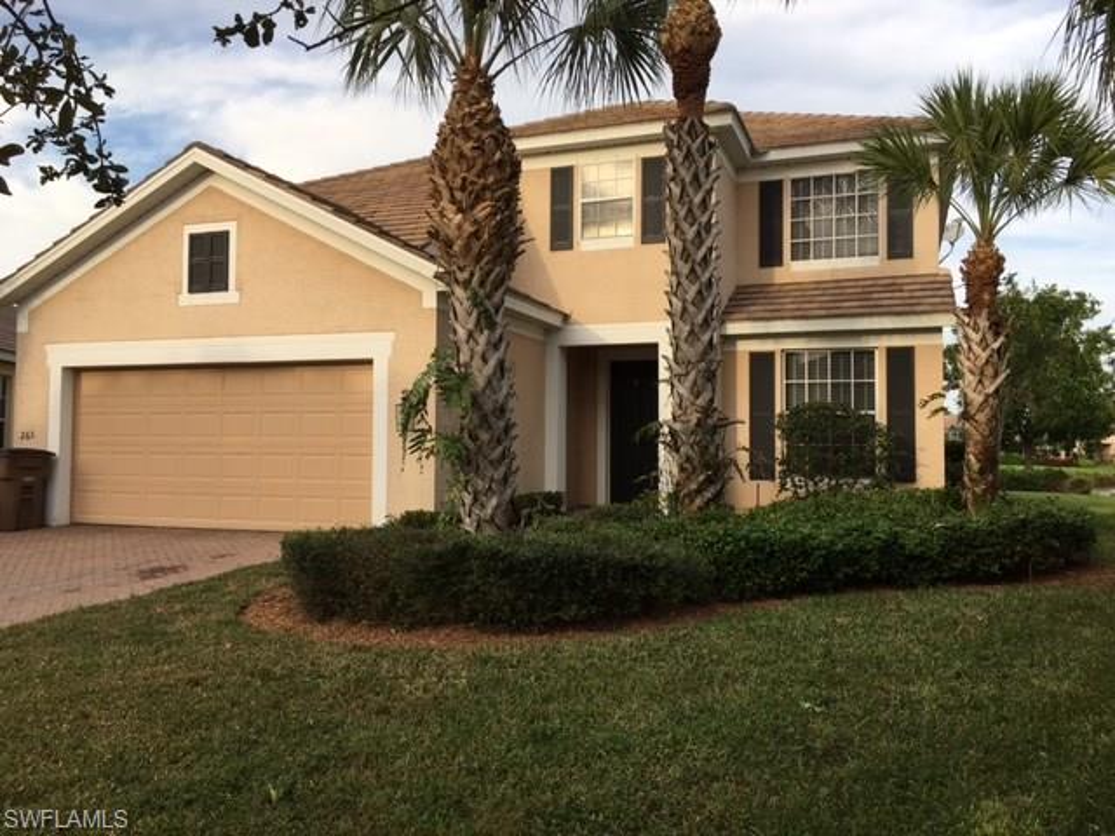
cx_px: 558
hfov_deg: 61.7
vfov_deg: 48.2
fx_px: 934
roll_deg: -1.1
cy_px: 418
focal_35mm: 29
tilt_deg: +4.9
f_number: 2.2
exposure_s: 1/458
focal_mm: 4.15
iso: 25
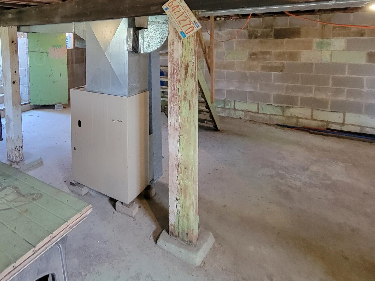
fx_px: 238
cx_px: 100
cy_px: 58
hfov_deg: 71.8
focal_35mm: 22
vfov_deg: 56.8
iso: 500
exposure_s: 1/30
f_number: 2.2
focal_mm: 2.2
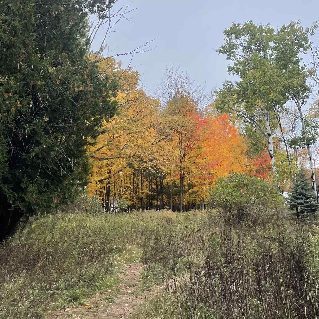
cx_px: 173
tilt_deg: +10.7
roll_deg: +0.5
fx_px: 469
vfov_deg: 37.2
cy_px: 111
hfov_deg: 37.5
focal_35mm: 45
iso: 32
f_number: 1.6
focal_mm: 4.2
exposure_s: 1/1401
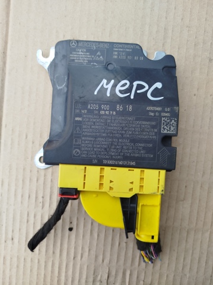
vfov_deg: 71.7
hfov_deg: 56.7
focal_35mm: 24
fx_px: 197
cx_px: 106
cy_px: 142
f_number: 1.7
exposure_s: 1/103
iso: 50
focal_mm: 5.31
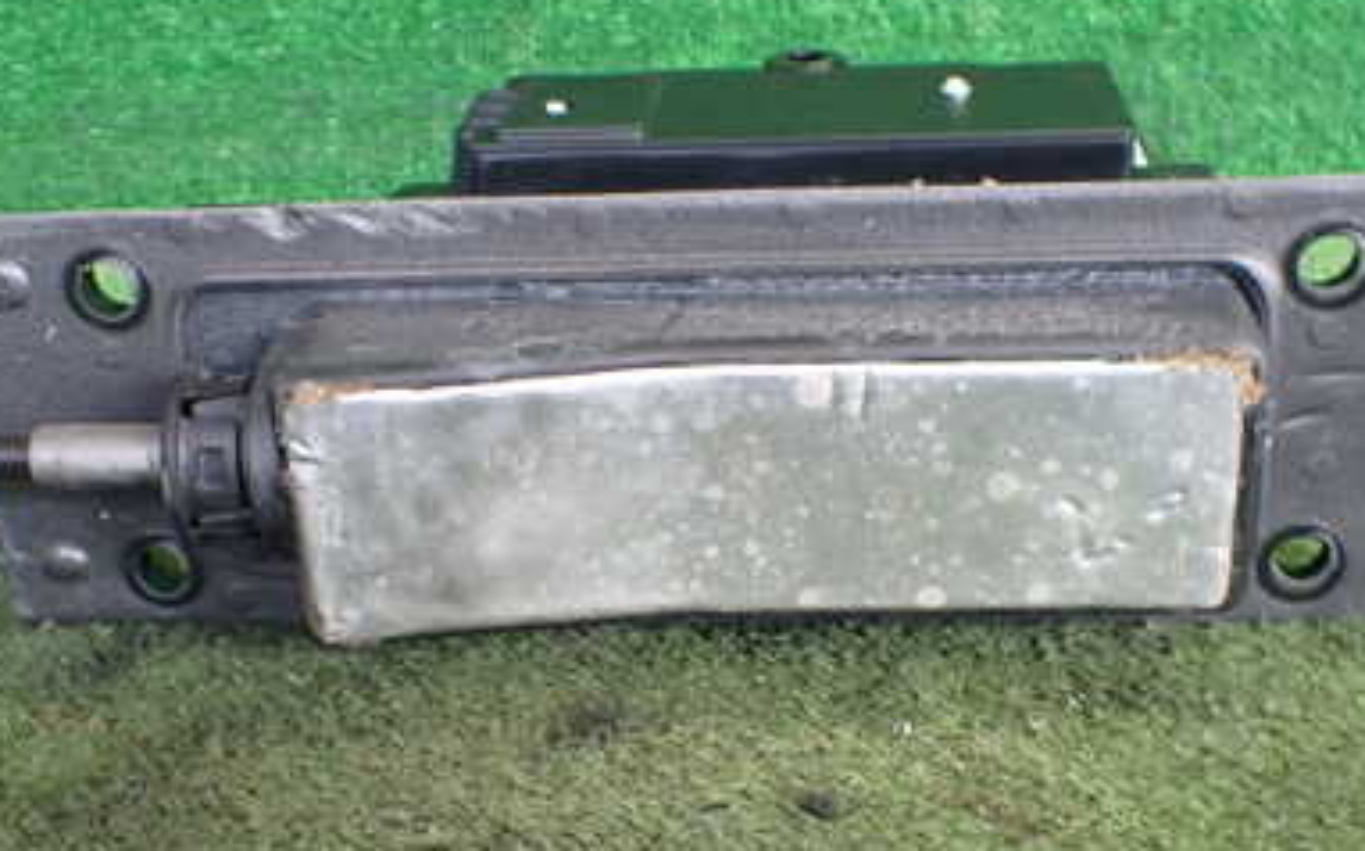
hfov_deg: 40.3
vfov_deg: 25.7
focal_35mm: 50
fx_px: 1858
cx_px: 704
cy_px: 493
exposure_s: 1/125
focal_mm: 5.4
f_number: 2.3
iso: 640
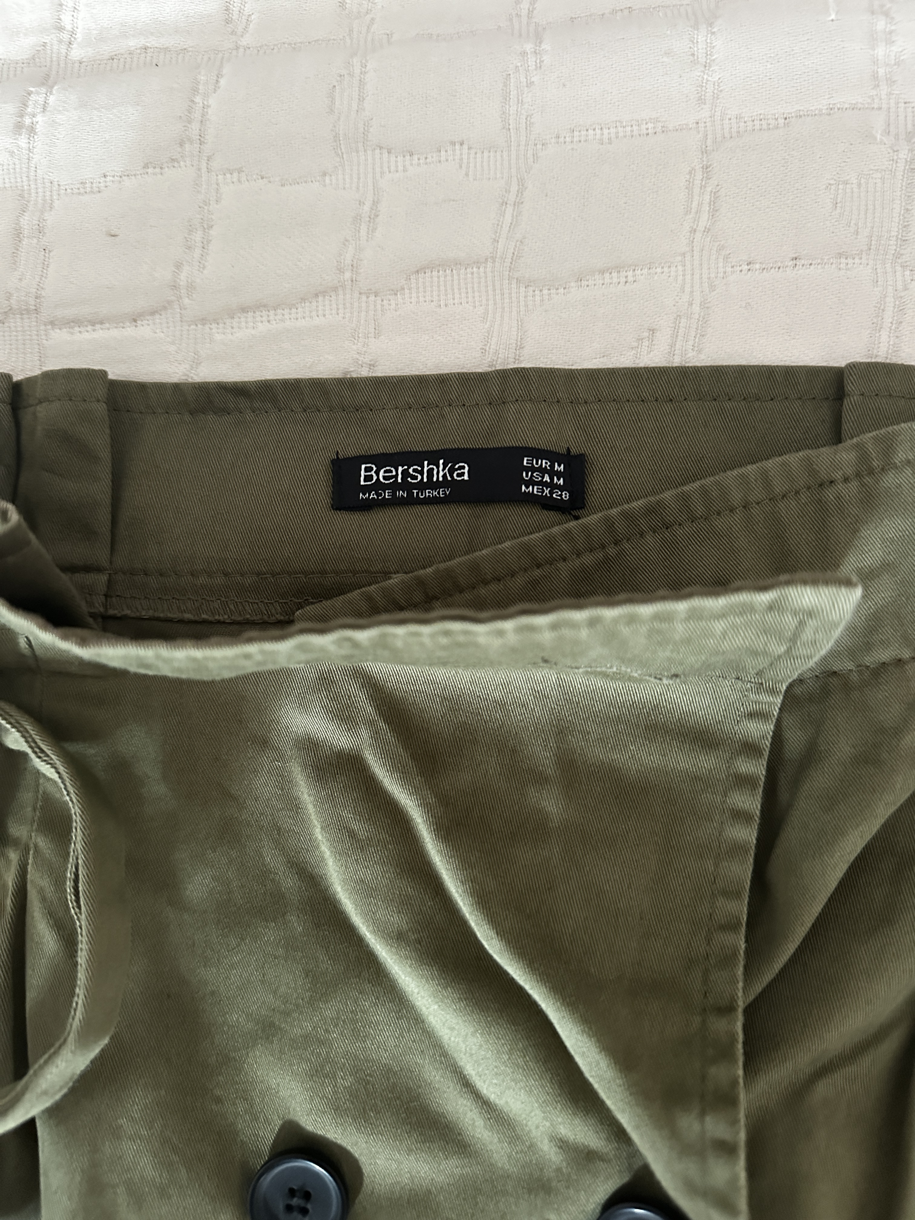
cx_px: 458
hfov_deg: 56.8
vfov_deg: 71.6
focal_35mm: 24
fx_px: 846
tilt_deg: -85.1
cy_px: 610
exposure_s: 1/42
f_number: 1.78
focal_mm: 6.86
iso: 1000
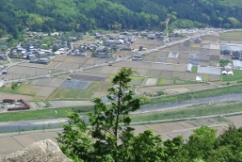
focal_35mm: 84
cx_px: -13
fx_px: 565
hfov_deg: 23.0
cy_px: 13
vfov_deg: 16.1
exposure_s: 1/640
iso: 100
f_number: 4.5
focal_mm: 10
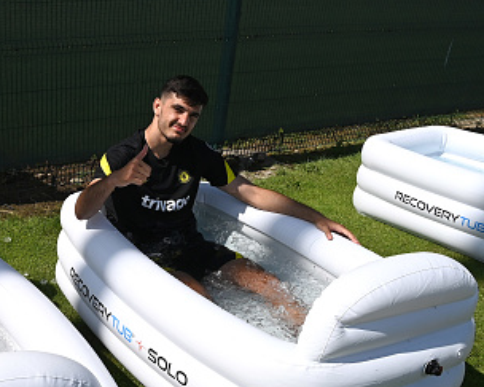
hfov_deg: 39.3
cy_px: 274
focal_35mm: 44
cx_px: 59
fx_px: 630
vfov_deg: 33.7
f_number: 14
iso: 400
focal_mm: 24
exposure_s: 1/1600
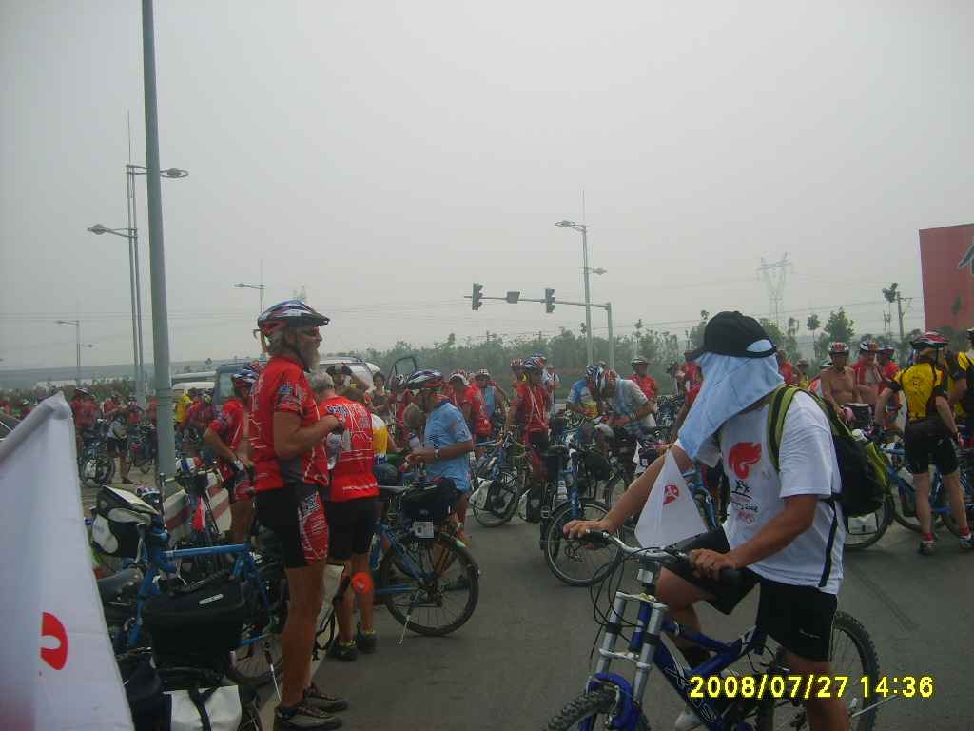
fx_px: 985
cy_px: 366
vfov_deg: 40.7
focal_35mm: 35
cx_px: 487
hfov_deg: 52.6
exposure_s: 1/250
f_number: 7.1
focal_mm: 5.8
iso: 50
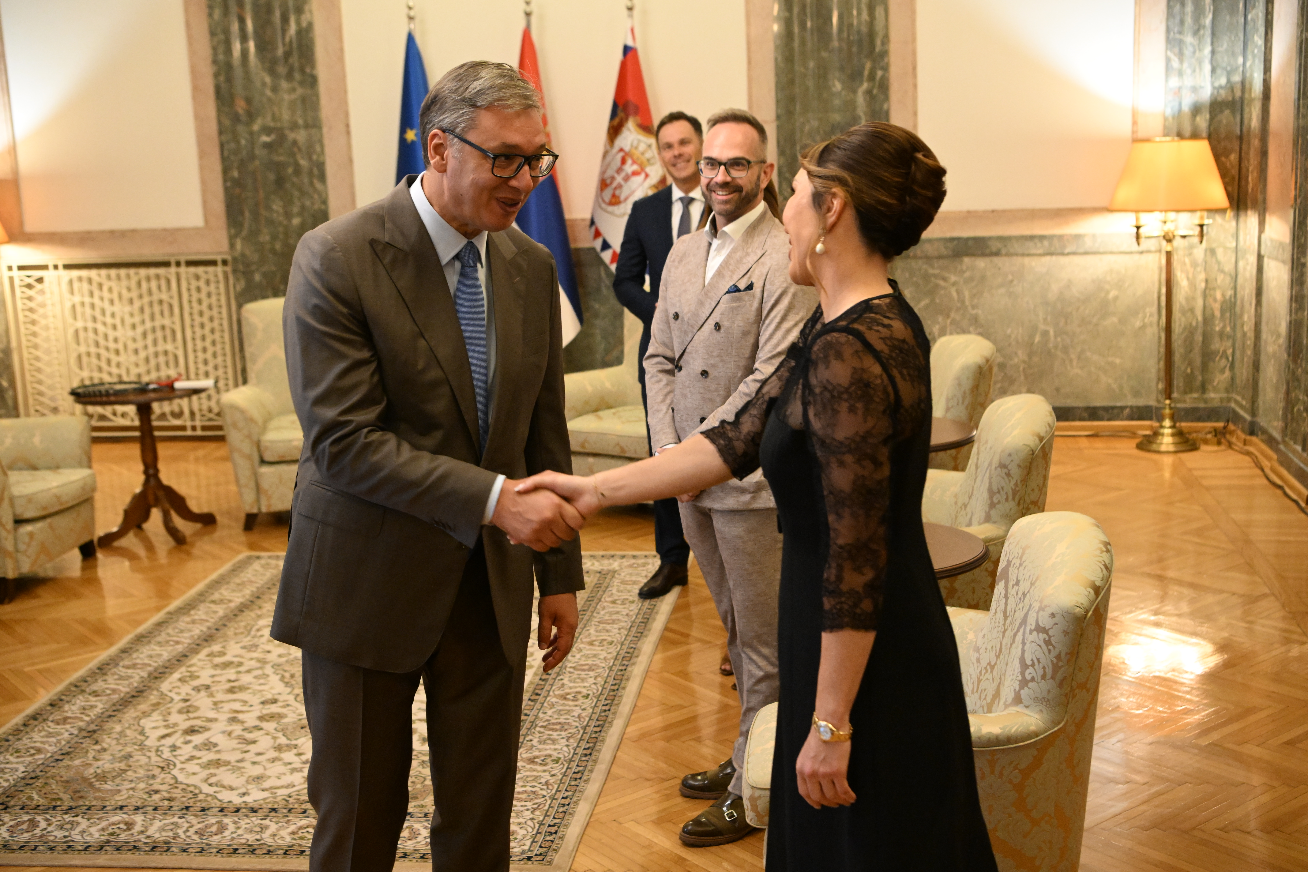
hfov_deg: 43.6
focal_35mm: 45
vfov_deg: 29.9
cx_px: 654
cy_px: 436
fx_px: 1635
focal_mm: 45
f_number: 4
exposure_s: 1/200
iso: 6400
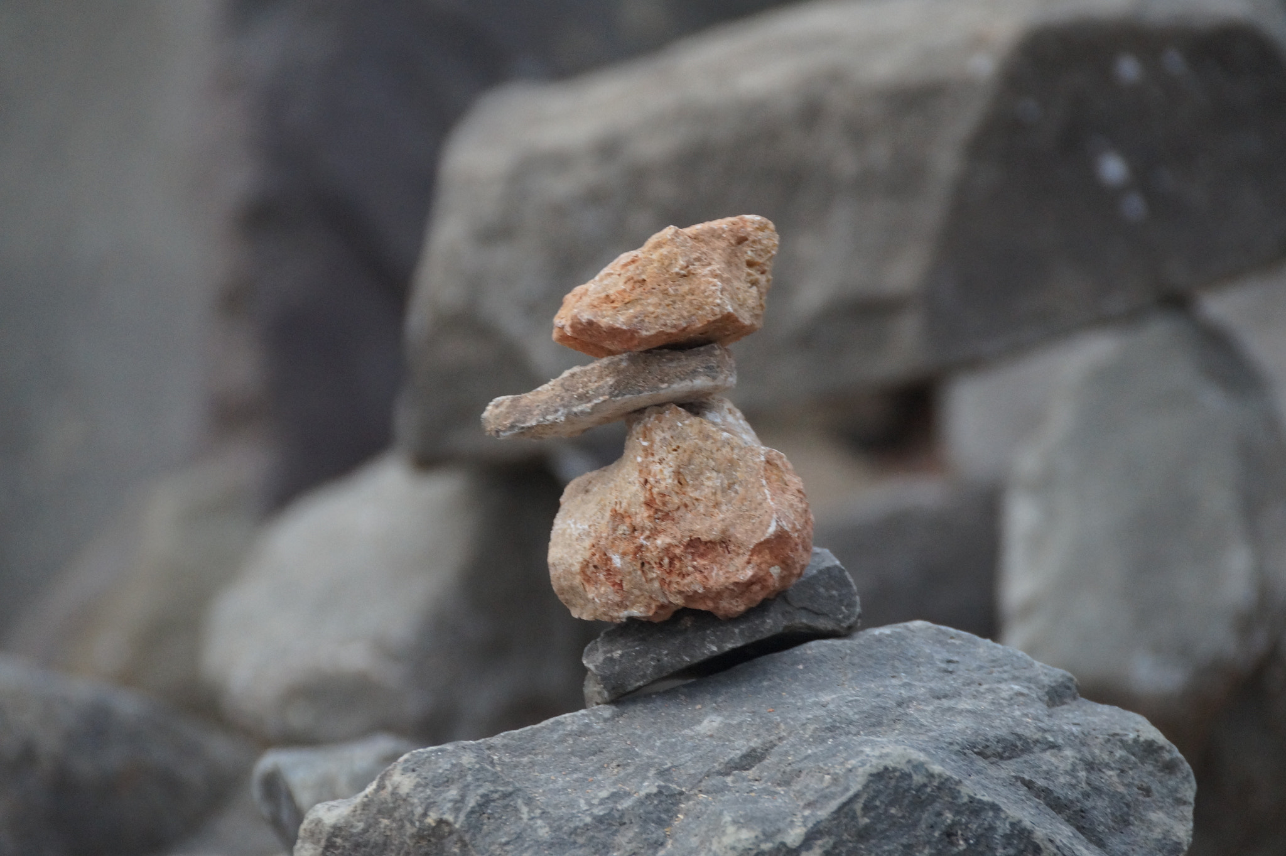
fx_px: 13388
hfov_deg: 5.5
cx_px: 643
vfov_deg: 3.7
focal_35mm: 375
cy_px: 428
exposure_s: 1/30
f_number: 6.3
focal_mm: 250
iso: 1250
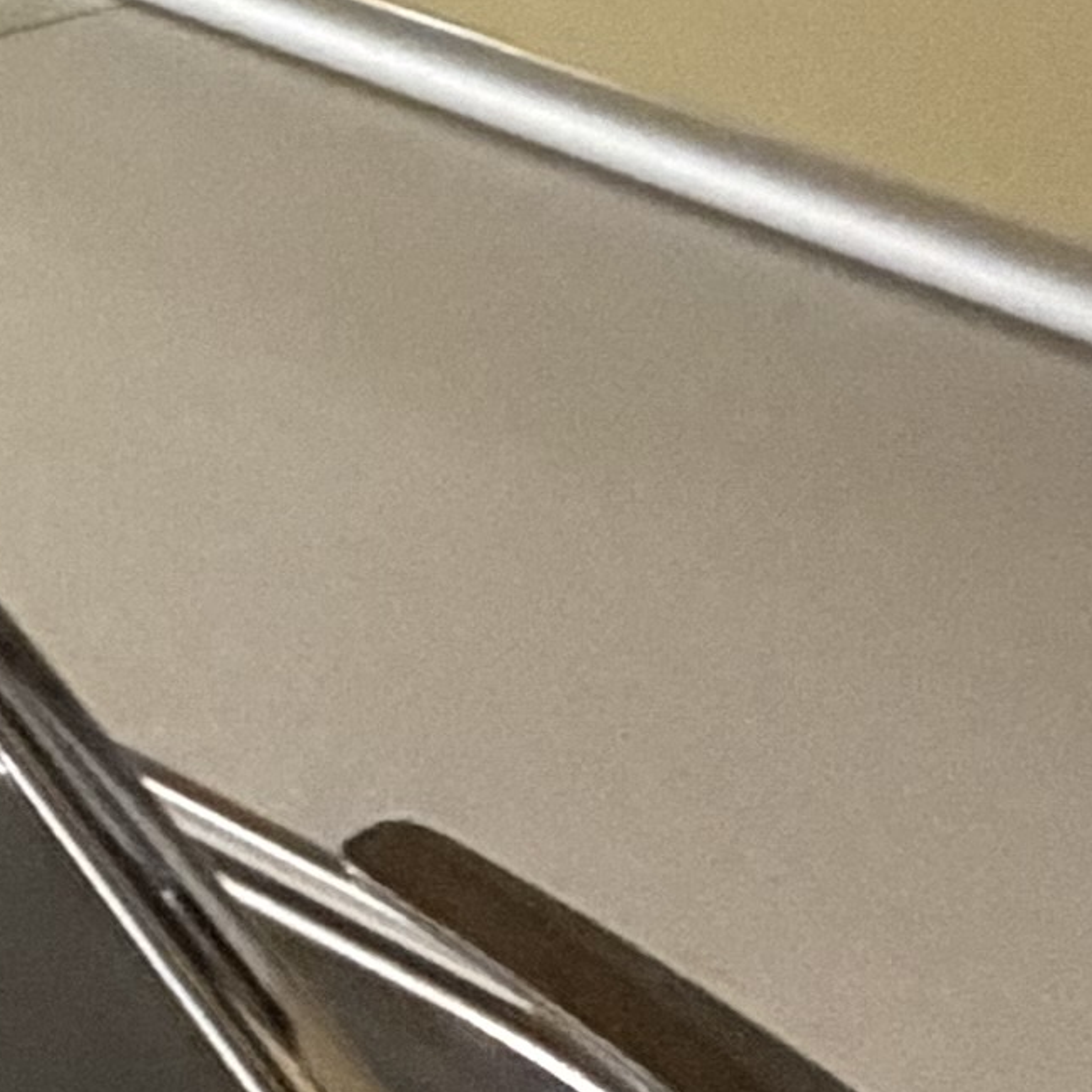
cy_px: -779
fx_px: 3890
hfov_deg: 9.0
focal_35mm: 109
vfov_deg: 14.4
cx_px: -2897
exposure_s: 1/50
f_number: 2.2
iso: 800
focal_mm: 2.22
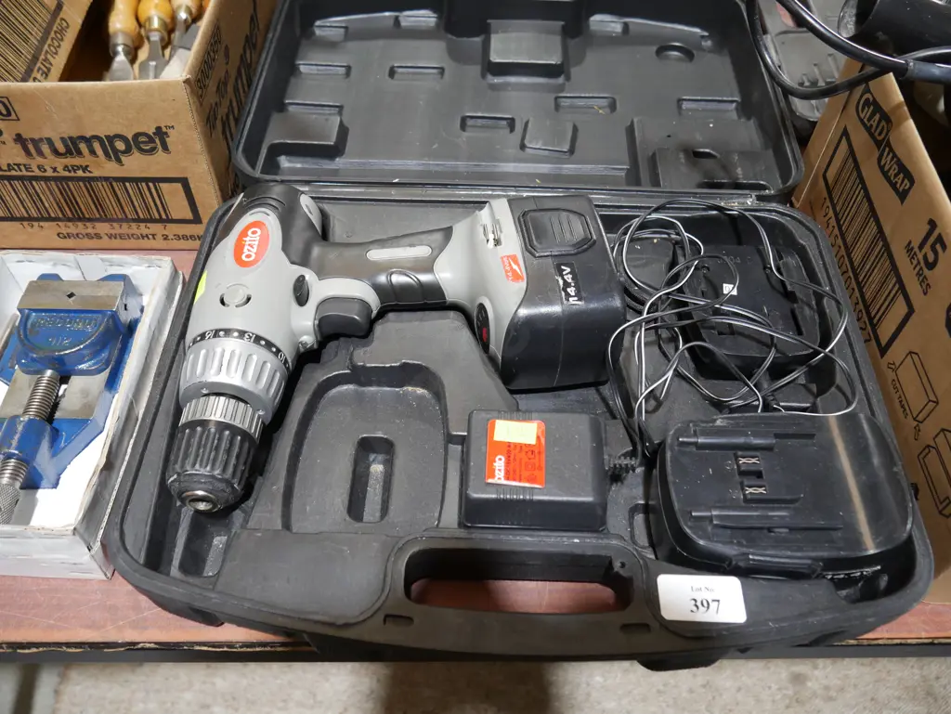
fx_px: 770
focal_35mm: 28
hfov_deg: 63.4
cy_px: 357
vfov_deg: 49.8
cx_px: 476
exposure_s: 1/60
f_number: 4
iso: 640
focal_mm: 14
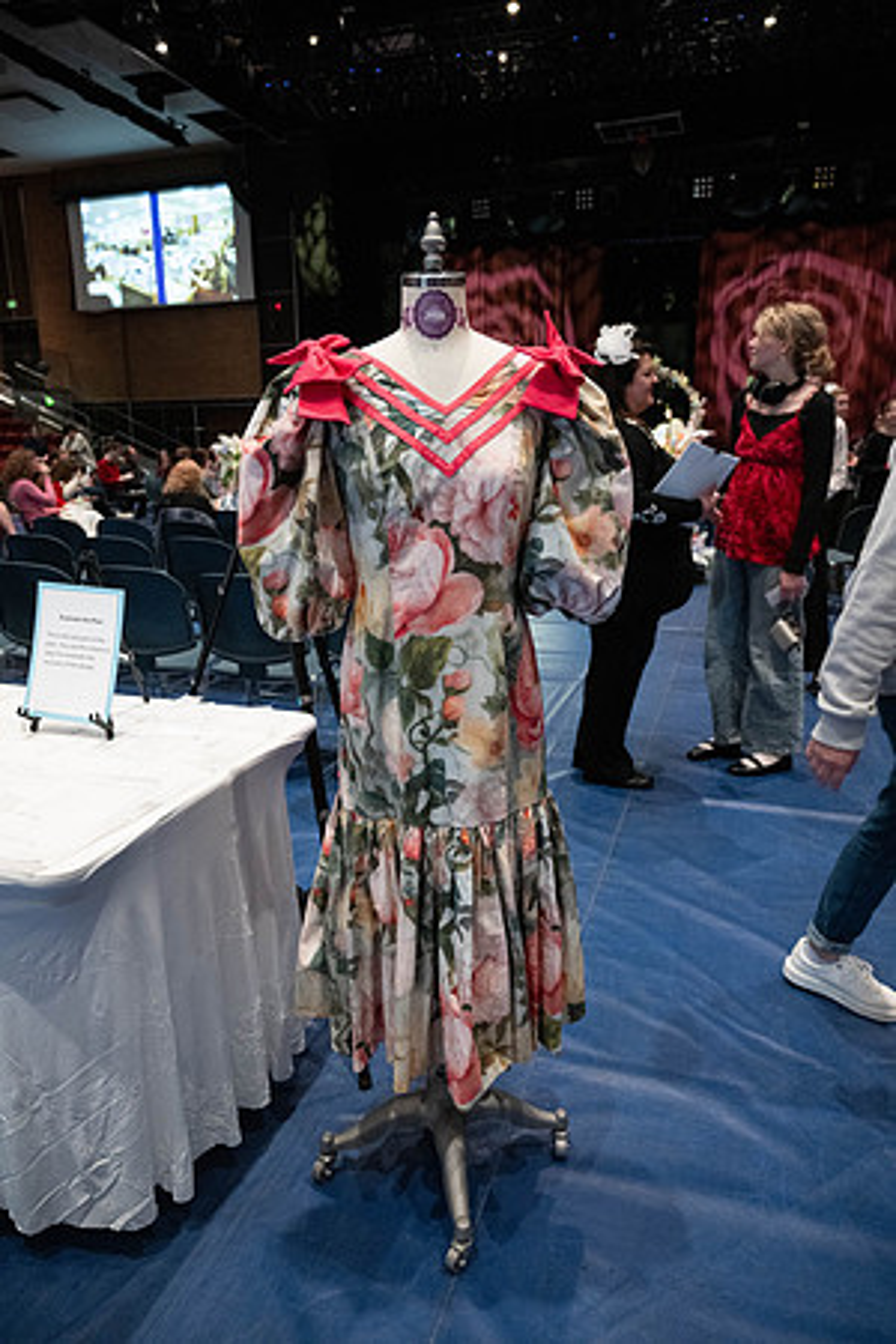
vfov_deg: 73.7
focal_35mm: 24
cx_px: 448
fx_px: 896
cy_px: 672
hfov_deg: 53.1
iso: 4000
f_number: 4
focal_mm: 24
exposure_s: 1/160
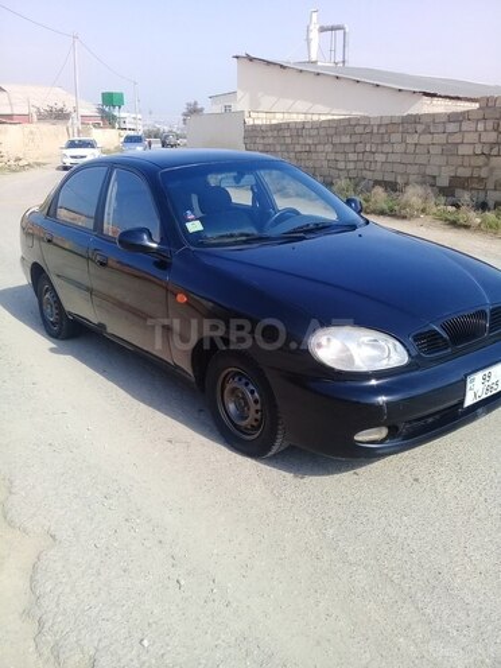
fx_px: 598
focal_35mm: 31
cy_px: 334
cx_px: 250
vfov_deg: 58.4
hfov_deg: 45.4
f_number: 2.2
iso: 50
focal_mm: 3.3
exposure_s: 1/858
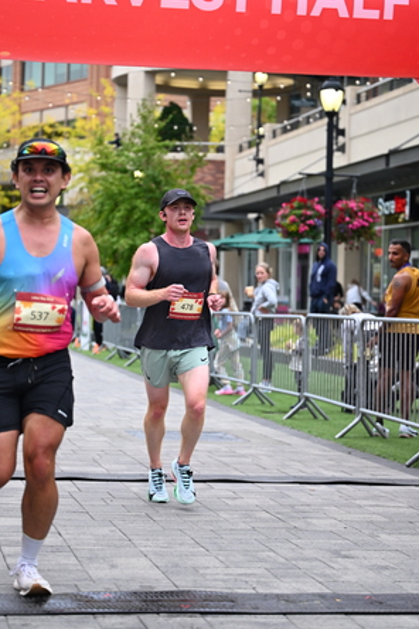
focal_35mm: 88
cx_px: 188
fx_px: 1536
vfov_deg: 23.1
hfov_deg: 15.5
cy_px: 327
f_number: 2.8
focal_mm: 71
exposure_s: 1/2500
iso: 1250
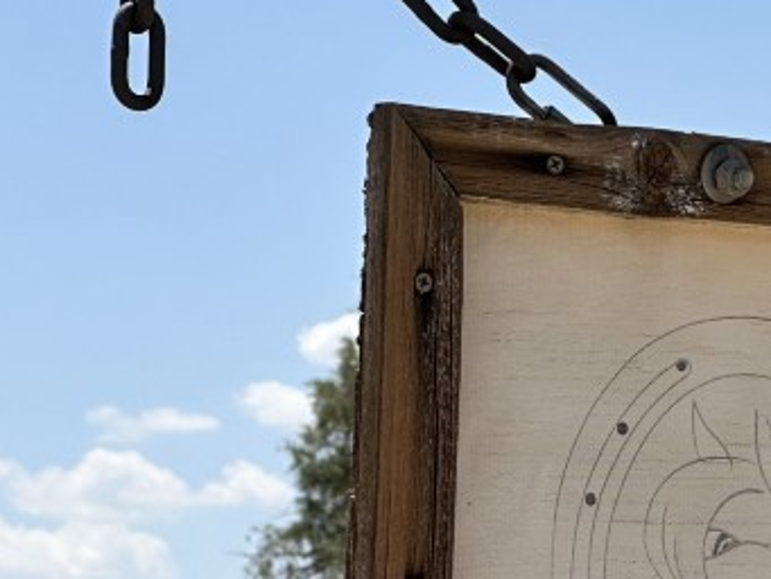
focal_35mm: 231
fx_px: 5147
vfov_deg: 6.4
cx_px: 1149
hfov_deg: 8.4
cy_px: 742
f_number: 2.8
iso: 32
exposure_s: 1/1155
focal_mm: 9
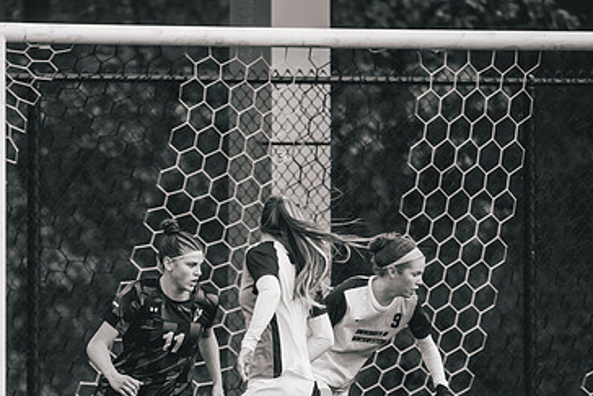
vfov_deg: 1.9
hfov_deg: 2.8
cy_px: 338
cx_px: 154
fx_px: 12243
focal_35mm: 743
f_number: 6.3
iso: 800
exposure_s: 1/800
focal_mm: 400
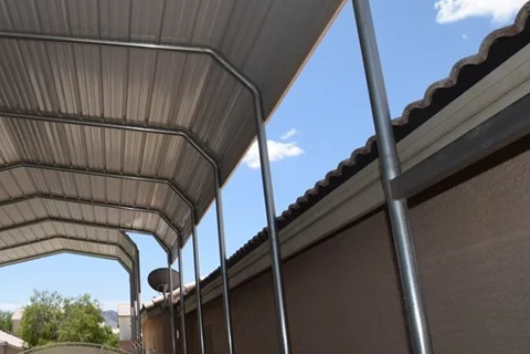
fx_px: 471
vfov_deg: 40.6
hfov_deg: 51.6
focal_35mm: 32
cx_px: 51
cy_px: 234
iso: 100
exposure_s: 1/200
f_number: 9
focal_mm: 10
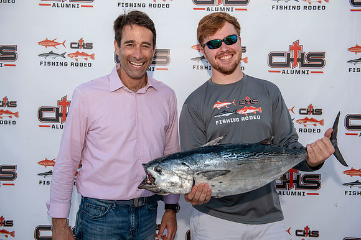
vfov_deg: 31.9
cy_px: 120
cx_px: 180
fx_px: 421
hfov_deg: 46.4
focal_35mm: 42
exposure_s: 1/100
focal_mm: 42
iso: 50
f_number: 4.5
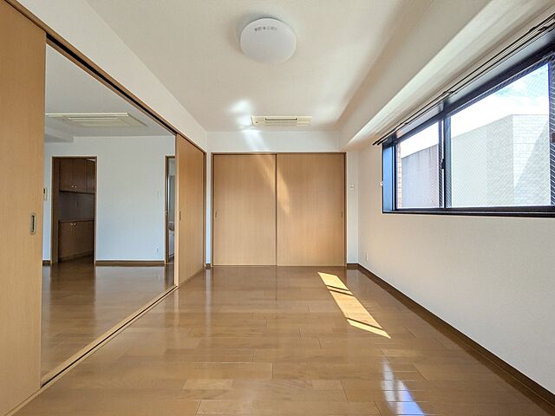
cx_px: 278
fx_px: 224
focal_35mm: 14
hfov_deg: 102.1
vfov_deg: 85.7
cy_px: 208
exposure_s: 1/507
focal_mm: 1.83
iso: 111
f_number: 2.2
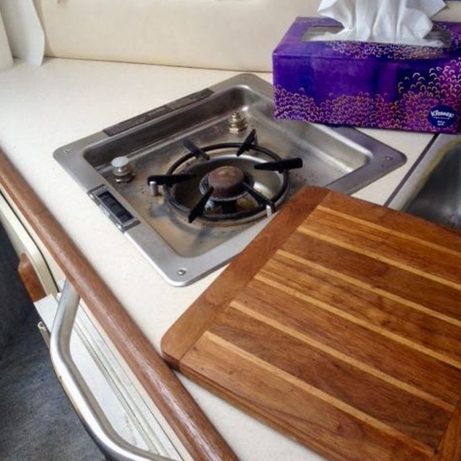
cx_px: 231
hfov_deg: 40.0
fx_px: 633
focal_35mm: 42
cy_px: 208
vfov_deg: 40.0
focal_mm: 4.28
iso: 50
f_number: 2.4
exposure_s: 1/206
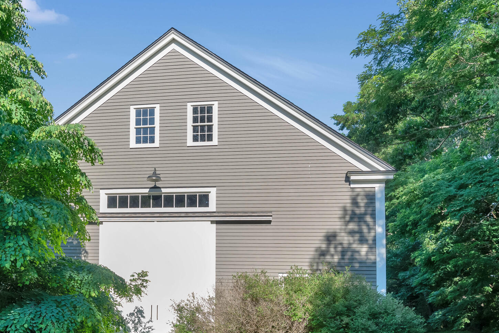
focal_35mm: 33
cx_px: 150
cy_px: 206
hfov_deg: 55.5
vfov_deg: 39.7
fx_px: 457
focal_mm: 16
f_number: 8
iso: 800
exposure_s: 1/250
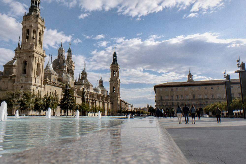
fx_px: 239
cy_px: 82
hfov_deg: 54.5
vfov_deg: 37.8
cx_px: 123
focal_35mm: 35
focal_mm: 35
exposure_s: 1/50
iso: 1600
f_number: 8
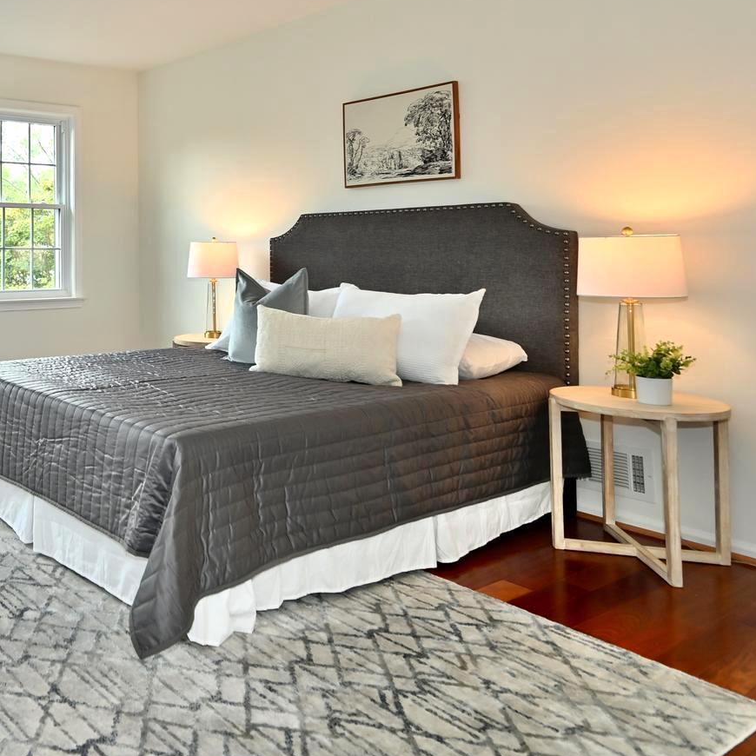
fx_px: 692
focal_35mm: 28
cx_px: 42
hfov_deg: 49.4
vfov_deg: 56.7
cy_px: 288
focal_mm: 14
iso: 220
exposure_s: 1/60
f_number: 4
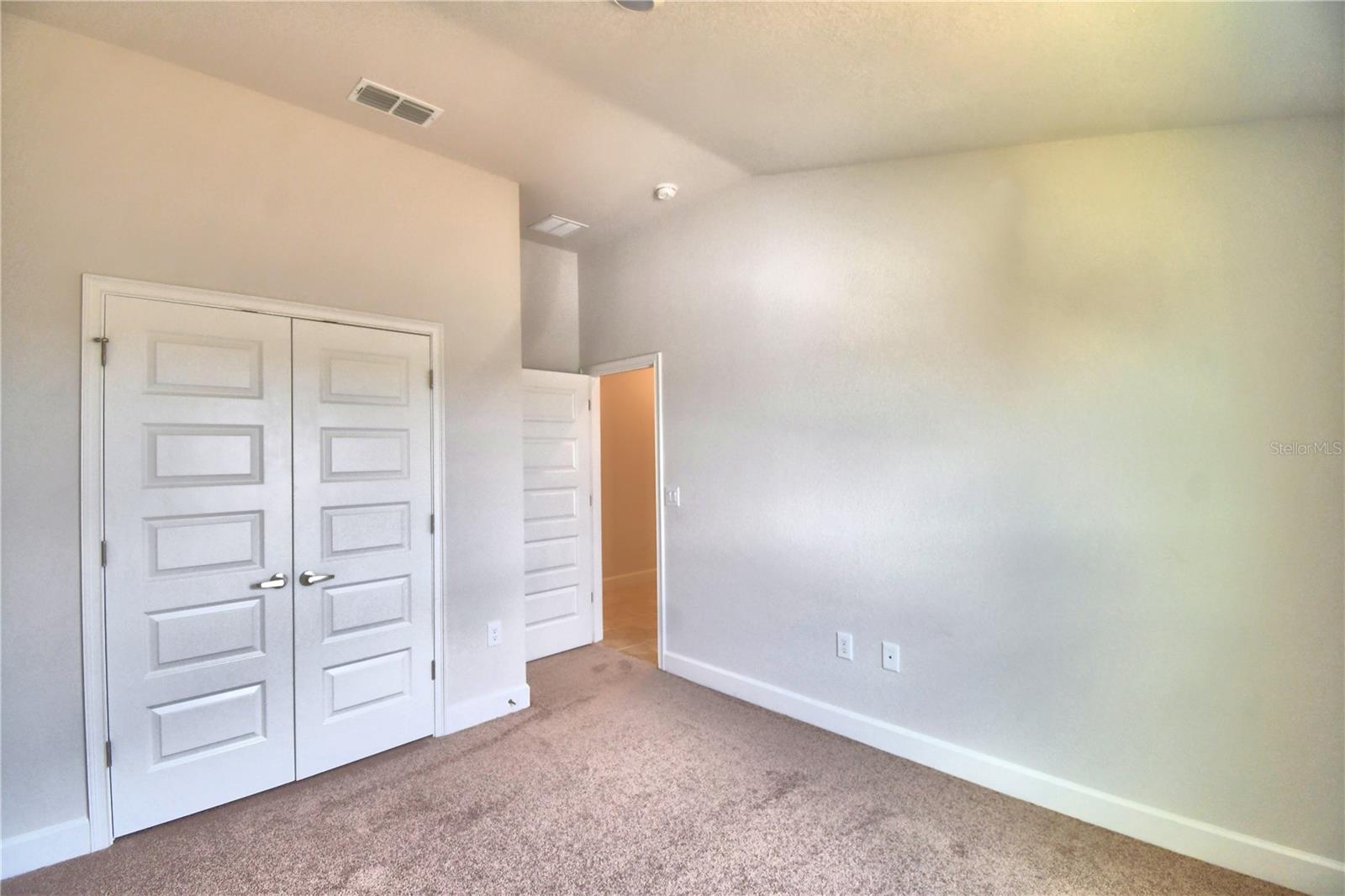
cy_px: 448
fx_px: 560
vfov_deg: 77.3
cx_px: 672
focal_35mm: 15
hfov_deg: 100.4
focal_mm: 10
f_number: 4.5
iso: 400
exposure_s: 1/125
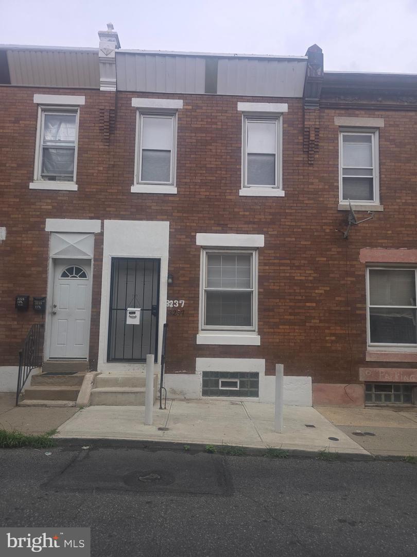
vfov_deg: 73.9
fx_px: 369
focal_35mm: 23
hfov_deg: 58.9
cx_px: 208
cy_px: 278
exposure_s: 1/285
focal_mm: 6.3
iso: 12
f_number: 1.7
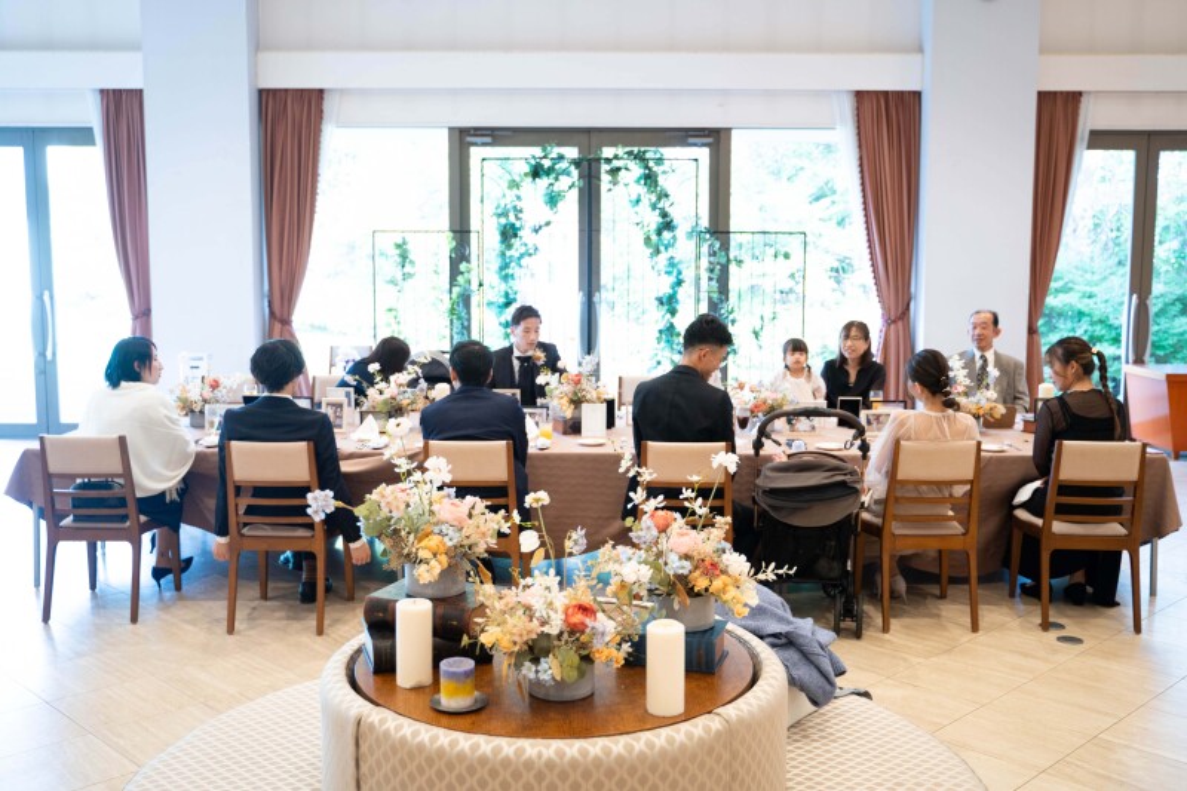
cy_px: 396
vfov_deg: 36.9
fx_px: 1187
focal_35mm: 36
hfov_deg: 53.1
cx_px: 594
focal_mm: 36
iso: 800
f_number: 2.8
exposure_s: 1/125
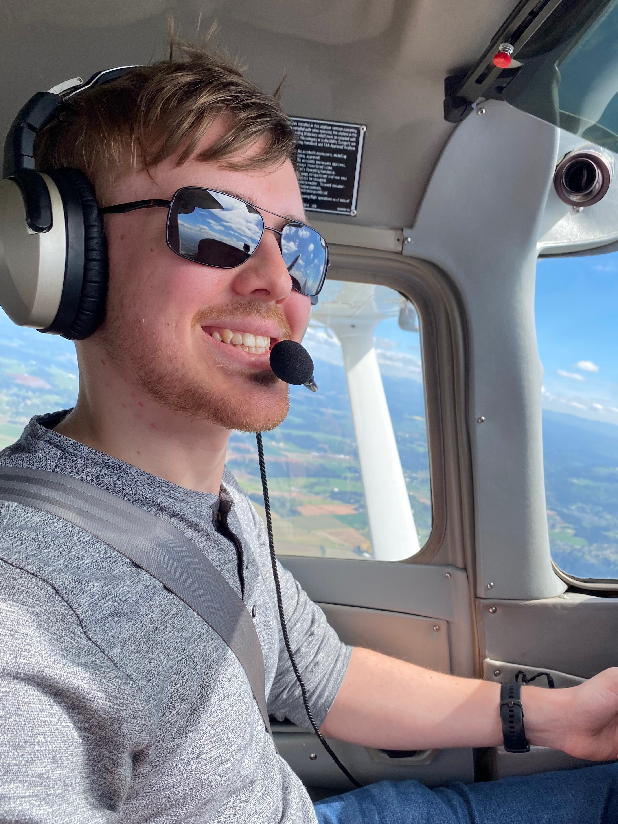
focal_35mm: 28
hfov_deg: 49.7
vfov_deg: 63.4
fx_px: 667
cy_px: 440
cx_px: 332
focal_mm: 4.25
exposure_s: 1/698
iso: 32
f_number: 1.8
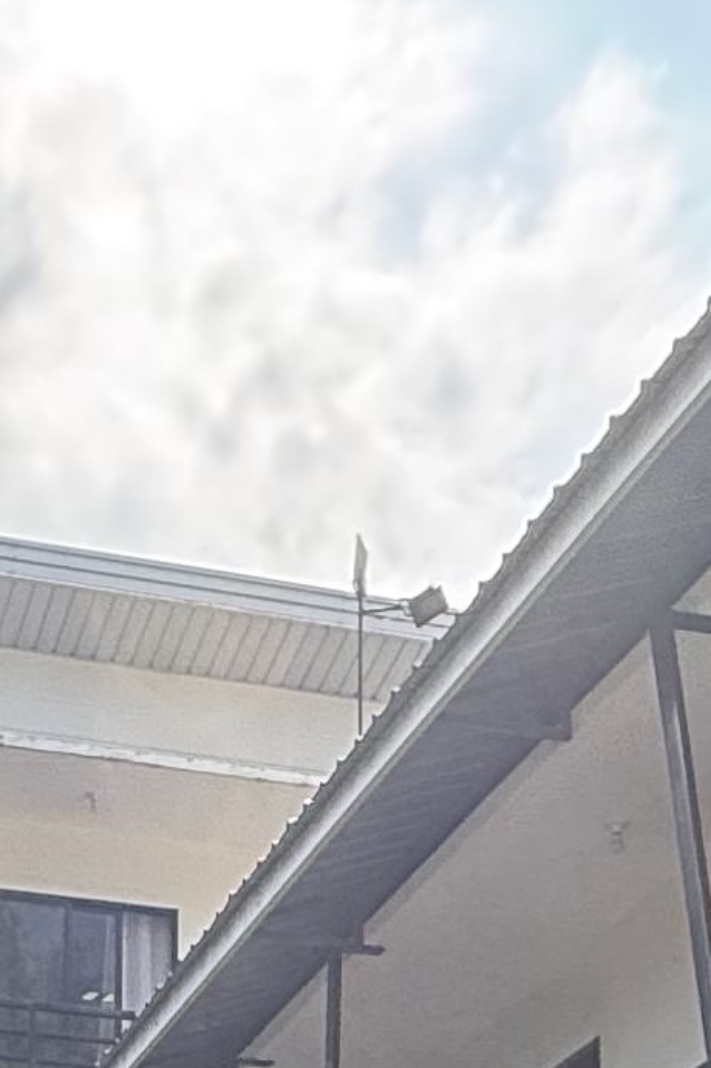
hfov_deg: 16.0
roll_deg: +0.4
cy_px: 1320
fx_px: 2520
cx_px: 246
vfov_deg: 21.9
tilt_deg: +13.8
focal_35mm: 85
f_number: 2.2
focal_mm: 2.22
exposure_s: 1/853
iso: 64
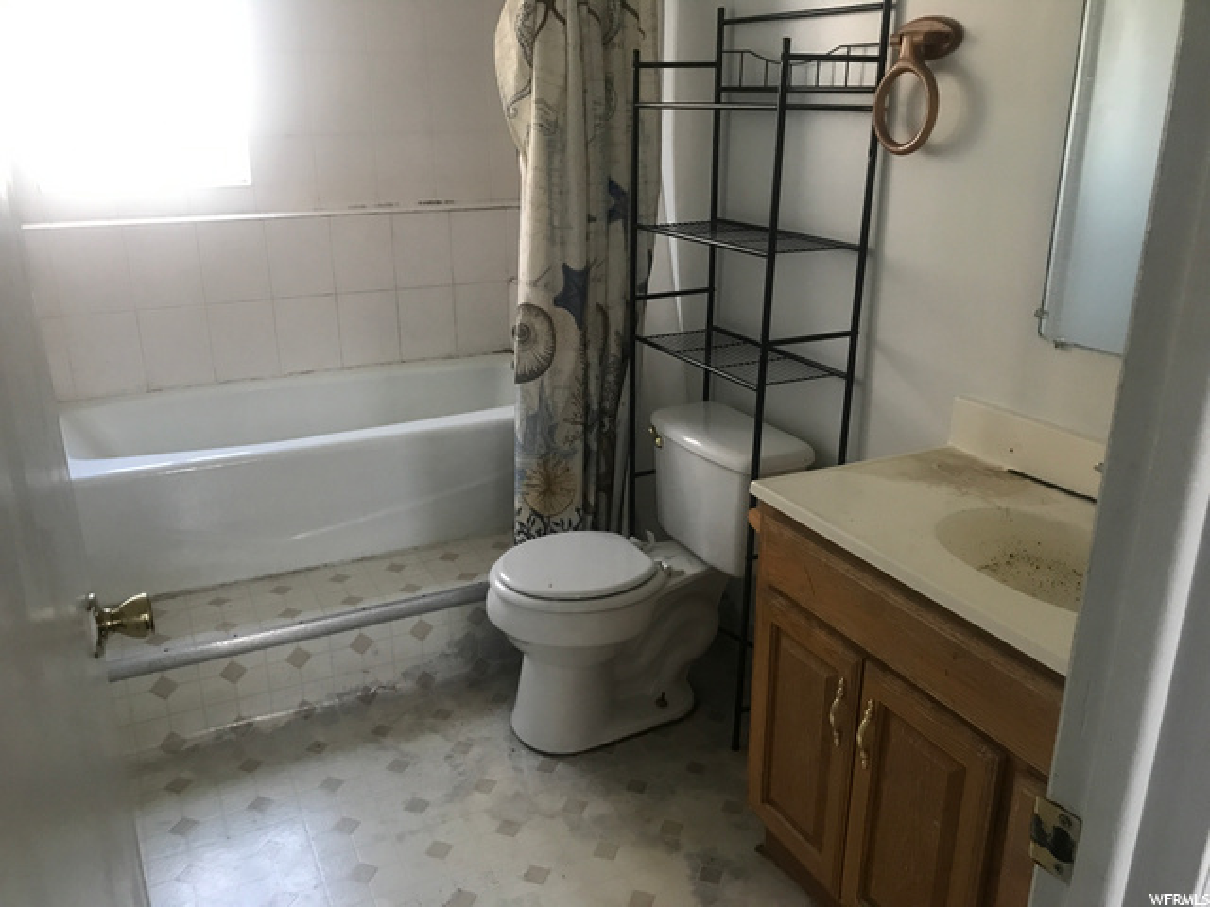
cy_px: 454
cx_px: 605
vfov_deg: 49.7
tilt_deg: -17.9
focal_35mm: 28
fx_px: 979
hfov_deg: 63.4
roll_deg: +0.7
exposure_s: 1/15
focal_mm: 3.99
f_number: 1.8
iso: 64
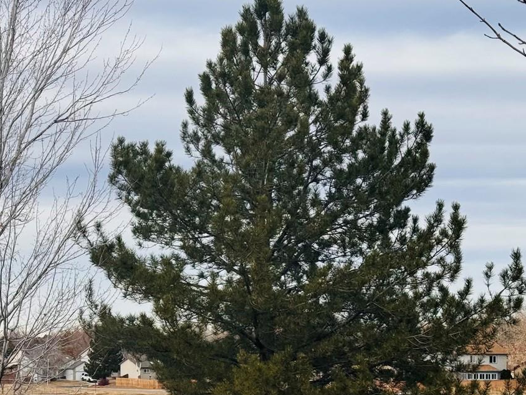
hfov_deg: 21.1
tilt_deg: +0.2
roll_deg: -0.3
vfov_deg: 16.1
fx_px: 1383
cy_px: 333
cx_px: 67
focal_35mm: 91
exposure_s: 1/3096
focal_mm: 6.76
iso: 64
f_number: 1.78
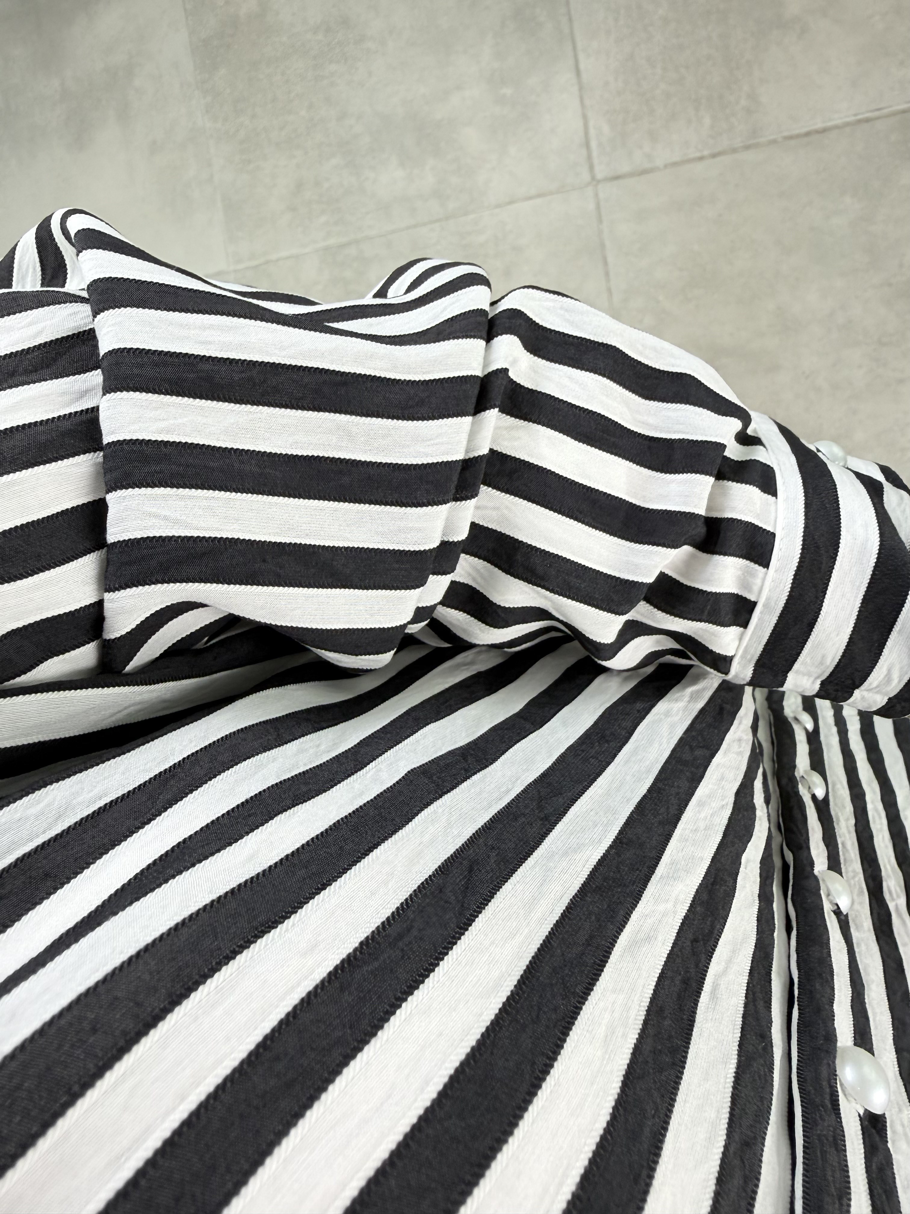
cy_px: 607
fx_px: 841
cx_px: 455
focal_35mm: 24
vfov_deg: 71.6
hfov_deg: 56.8
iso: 100
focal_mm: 2.22
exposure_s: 1/107
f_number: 2.2
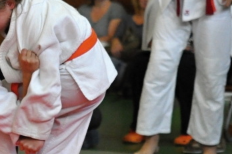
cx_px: -16
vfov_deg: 4.5
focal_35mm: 302
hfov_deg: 6.8
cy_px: 46
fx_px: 1943
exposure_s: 1/800
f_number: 2.8
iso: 3200
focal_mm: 70
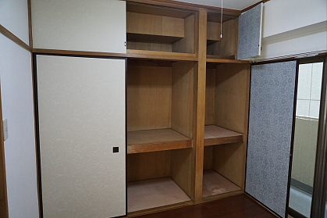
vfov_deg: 53.1
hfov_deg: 73.8
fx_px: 218
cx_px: 164
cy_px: 109
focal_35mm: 24
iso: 2000
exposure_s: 1/160
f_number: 3.5
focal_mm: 16
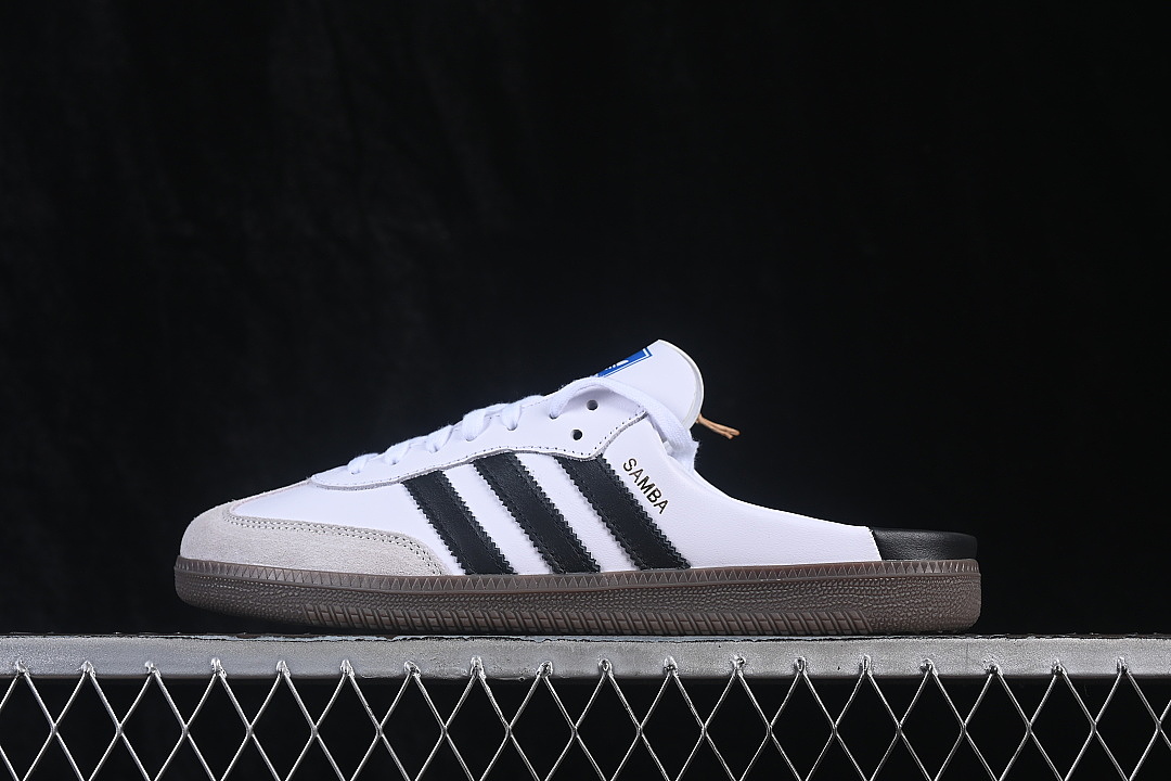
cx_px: 586
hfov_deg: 27.0
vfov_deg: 18.2
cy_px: 390
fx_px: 2439
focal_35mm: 75
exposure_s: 1/80
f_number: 8
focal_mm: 50
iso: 160
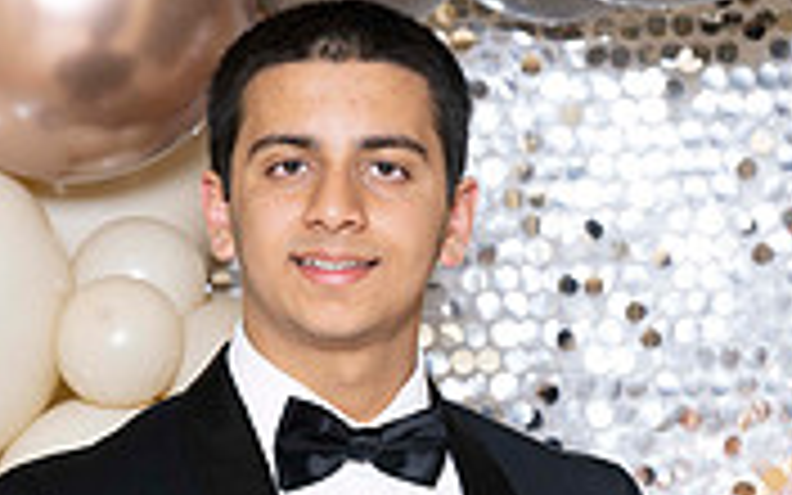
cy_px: 644
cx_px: 346
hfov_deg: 5.8
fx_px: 7857
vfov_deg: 3.6
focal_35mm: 364
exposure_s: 1/200
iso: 250
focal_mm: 140
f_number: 5.6
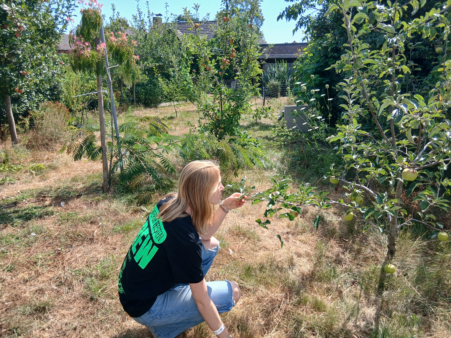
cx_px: 226
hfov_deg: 67.3
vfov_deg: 53.1
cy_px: 169
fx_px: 339
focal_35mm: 26
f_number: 1.8
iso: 20
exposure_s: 1/269
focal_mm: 3.98
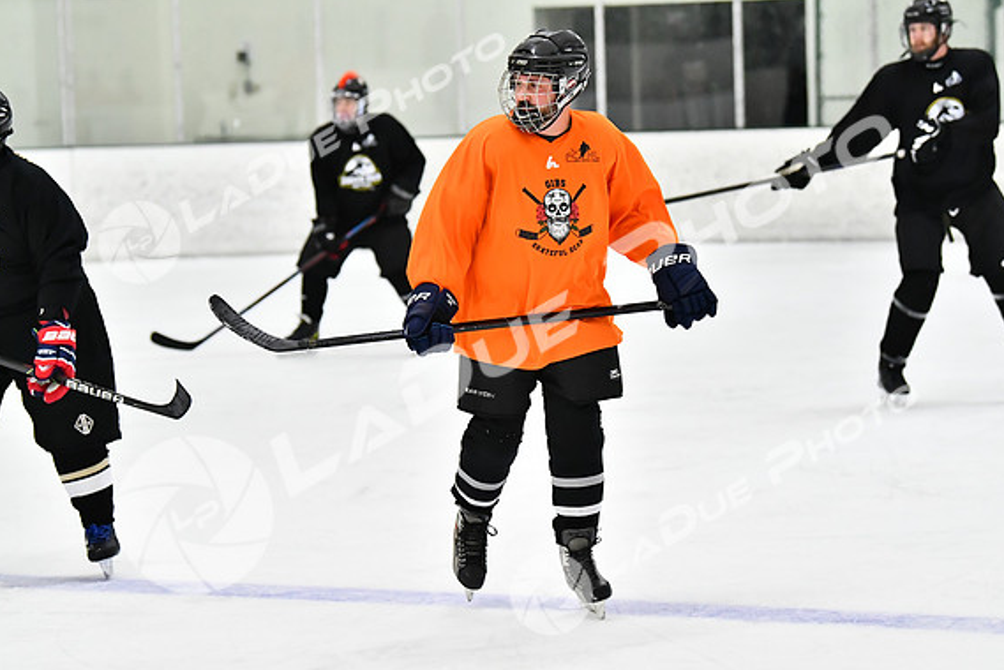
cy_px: 334
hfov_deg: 13.2
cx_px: 506
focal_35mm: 156
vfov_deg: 8.8
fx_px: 4353
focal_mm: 102
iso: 5000
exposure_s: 1/1250
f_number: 2.8
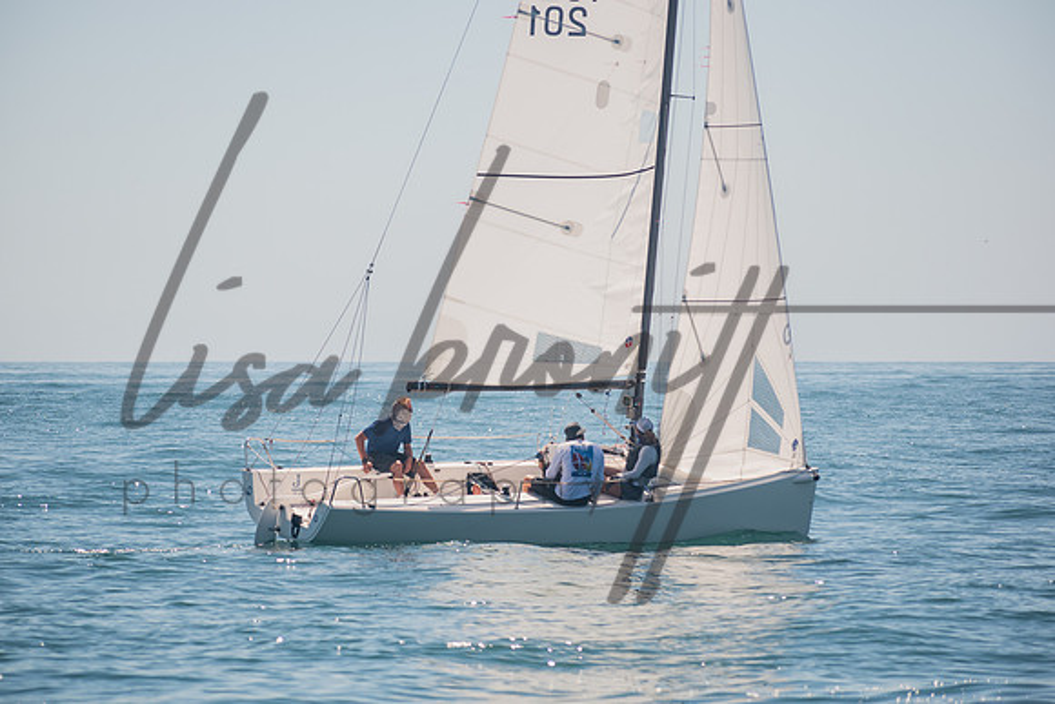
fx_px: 5067
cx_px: 528
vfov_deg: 7.9
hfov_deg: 11.9
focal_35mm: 173
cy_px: 352
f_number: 4.8
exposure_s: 1/1000
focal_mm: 110
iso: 400
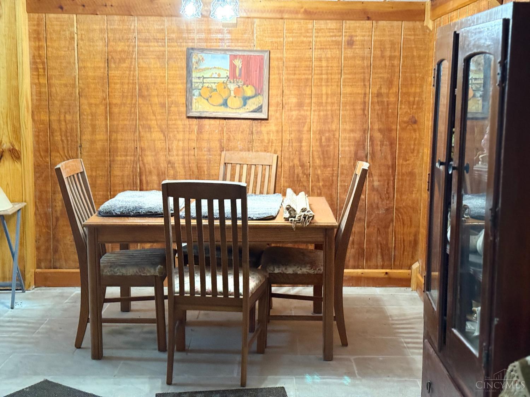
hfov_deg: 39.7
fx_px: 735
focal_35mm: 48
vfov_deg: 30.3
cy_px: 198
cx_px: 265
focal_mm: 6.76
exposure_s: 1/40
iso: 400
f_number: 1.78
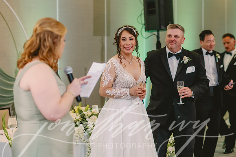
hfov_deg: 23.9
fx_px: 557
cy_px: 78
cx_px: 118
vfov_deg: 16.1
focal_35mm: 85
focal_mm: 85
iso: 3200
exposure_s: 1/160
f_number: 2.5
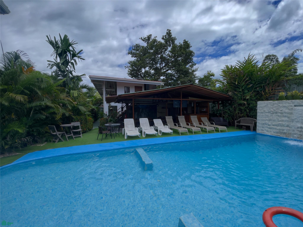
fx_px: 114
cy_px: 114
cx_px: 152
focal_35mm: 13
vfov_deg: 89.9
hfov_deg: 106.2
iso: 25
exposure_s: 1/799
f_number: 2.4
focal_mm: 1.5
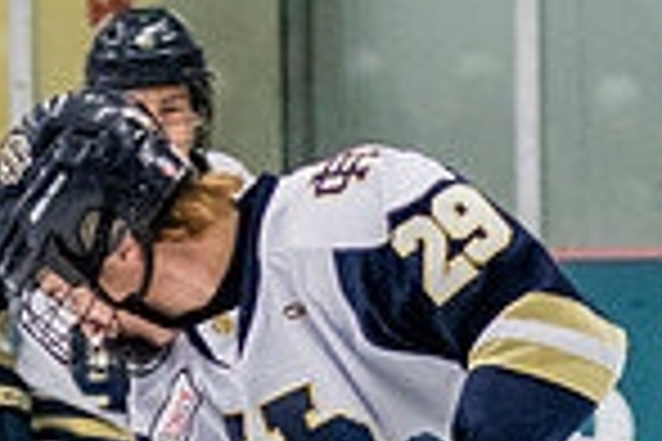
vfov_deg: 2.1
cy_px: 934
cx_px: 338
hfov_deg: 3.2
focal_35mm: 647
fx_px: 11897
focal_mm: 86
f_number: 3.2
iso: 2000
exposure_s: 1/640
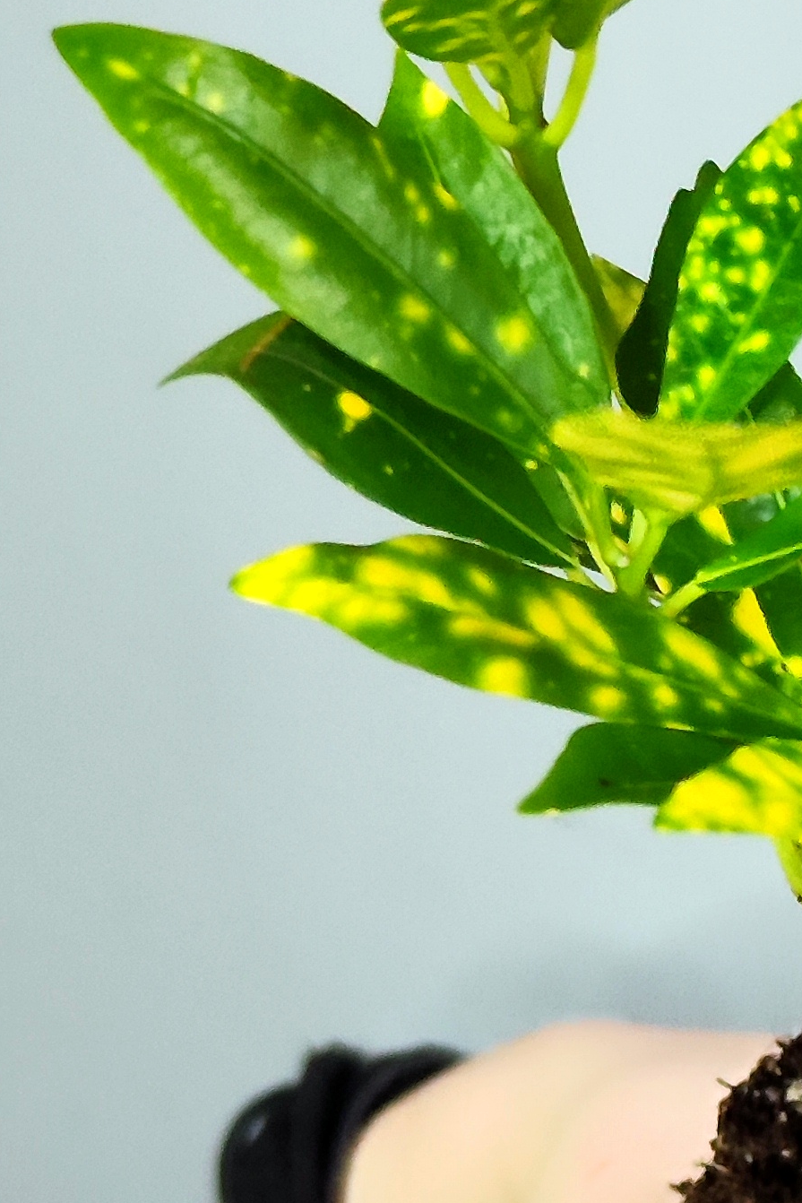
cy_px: 648
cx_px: 991
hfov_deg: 17.7
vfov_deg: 27.7
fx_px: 2439
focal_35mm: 73
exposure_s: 1/73.4
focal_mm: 7.01
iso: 1208
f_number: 1.69
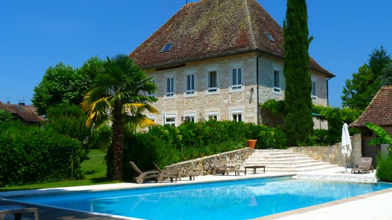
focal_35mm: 41
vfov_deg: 29.0
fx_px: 426
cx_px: 194
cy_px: 115
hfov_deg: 49.4
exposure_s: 1/320
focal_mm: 6.7
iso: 80
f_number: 5.6
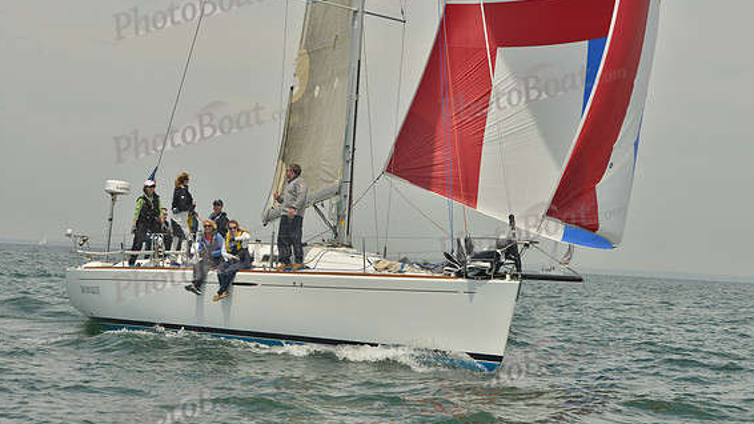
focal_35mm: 102
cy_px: 179
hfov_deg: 21.0
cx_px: 370
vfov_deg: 11.9
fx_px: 2039
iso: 280
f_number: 9
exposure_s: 1/1250
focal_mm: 95
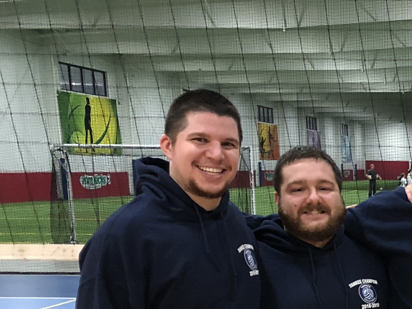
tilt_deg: -12.1
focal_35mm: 81
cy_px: 378
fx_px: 964
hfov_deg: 21.2
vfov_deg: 17.3
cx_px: 578
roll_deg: +0.5
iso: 100
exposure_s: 1/13
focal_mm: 3.99
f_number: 1.8
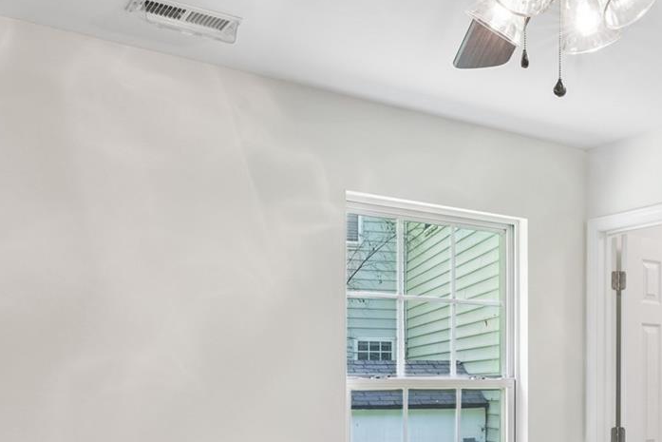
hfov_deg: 39.0
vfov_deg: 27.3
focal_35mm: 47
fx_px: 870
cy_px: 415
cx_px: 582
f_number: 13
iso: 400
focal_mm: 16.1
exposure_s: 1/5
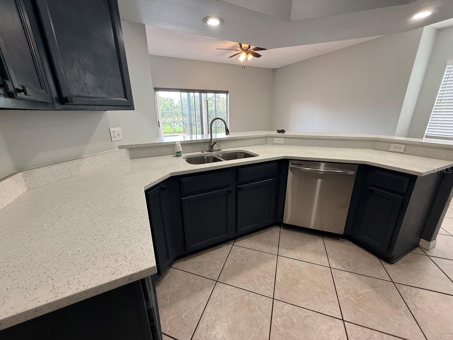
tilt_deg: -17.4
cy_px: 170
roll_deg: +1.2
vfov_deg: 85.7
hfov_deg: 102.1
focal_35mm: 14
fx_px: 183
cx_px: 226
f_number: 2.2
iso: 250
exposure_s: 1/120
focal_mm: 2.22
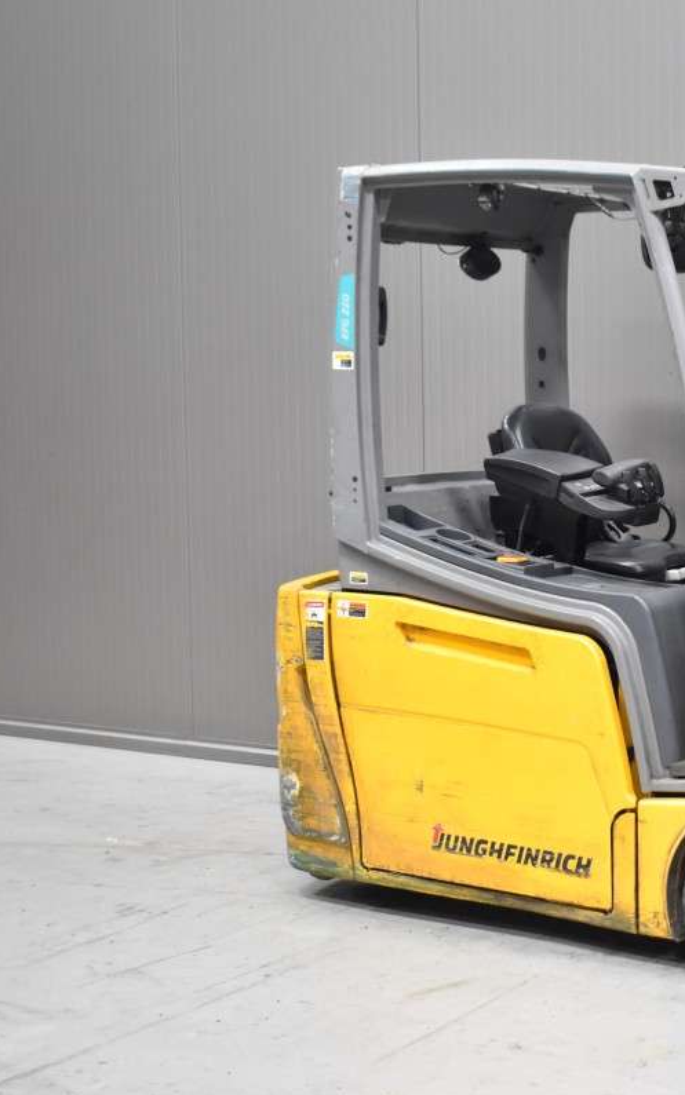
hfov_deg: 20.7
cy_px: 548
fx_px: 1792
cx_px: 744
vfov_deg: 34.0
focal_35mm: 60
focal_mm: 26
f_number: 4.5
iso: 1600
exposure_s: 1/40
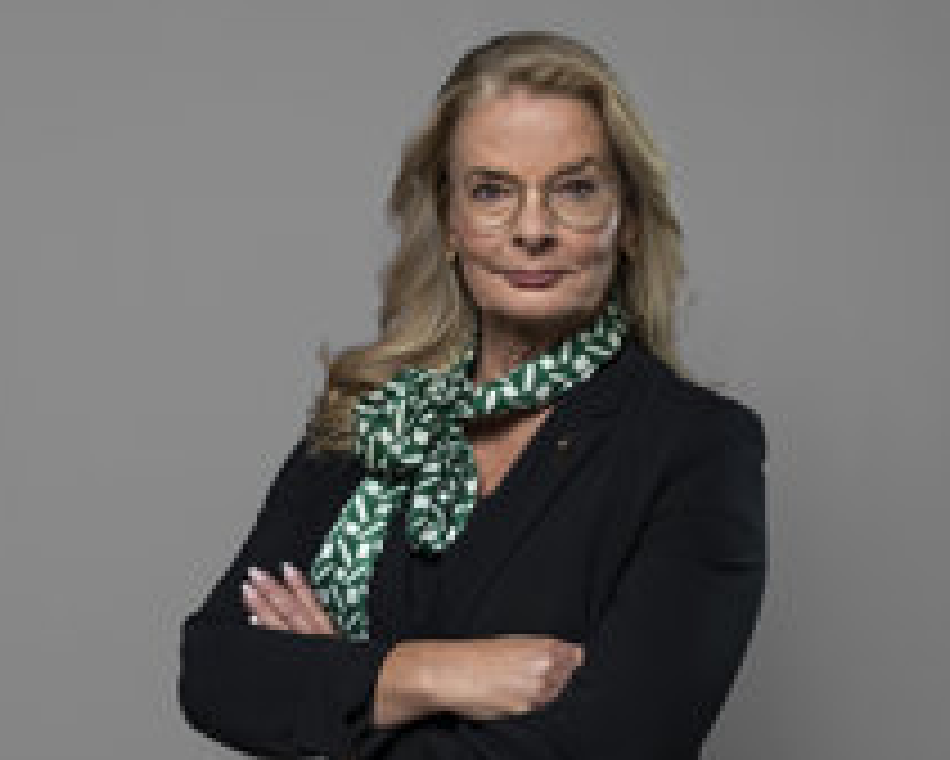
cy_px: 546
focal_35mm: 89
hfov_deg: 21.5
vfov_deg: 17.2
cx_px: 401
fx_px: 2504
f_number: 4
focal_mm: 50
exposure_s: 1/200
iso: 160
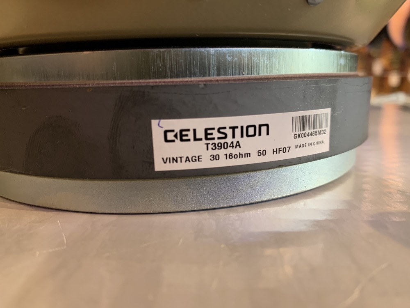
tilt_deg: -14.7
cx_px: 205
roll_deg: -0.3
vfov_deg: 53.1
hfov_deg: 67.3
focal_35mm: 26
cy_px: 154
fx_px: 308
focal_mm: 4.25
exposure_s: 1/60
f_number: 1.8
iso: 100
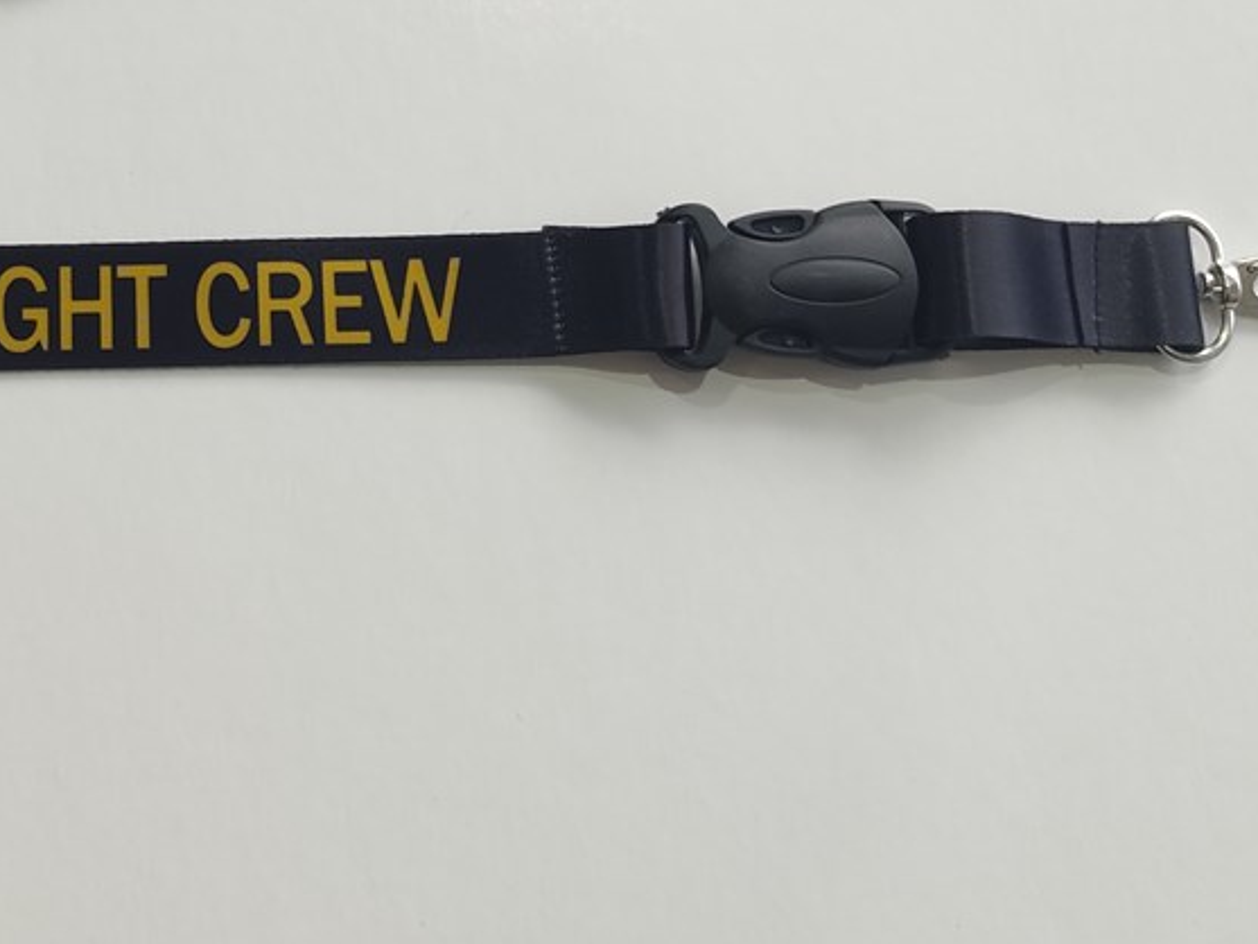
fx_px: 2036
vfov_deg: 25.8
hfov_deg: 32.7
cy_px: 248
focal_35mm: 56
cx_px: 140
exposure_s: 1/100
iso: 126
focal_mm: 4.74
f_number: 1.79
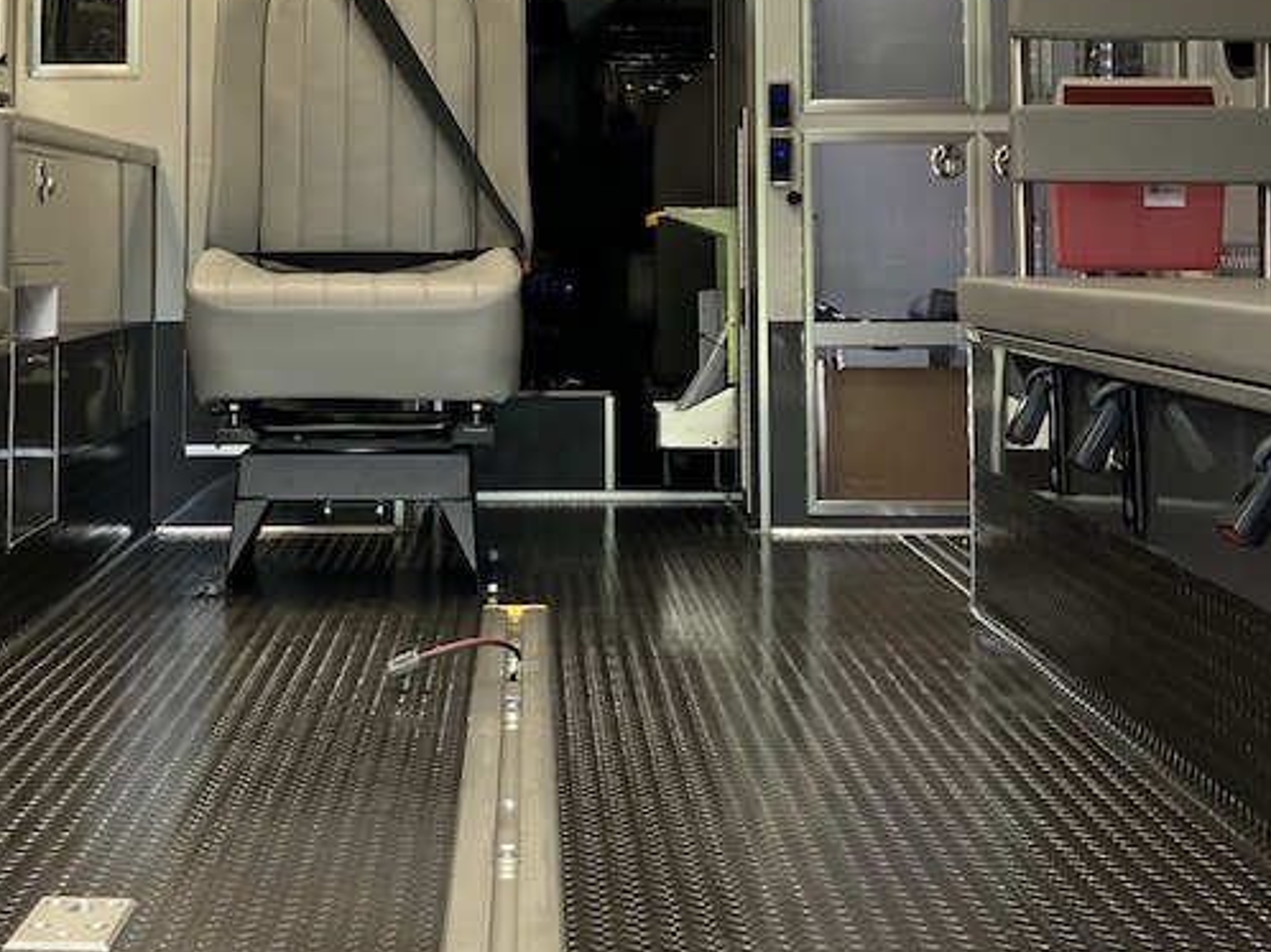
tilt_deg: +3.4
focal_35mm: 72
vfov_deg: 20.0
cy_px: 84
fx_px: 2642
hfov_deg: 27.0
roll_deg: +0.0
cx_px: 559
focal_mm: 3.99
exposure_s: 1/121
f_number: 1.8
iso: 40
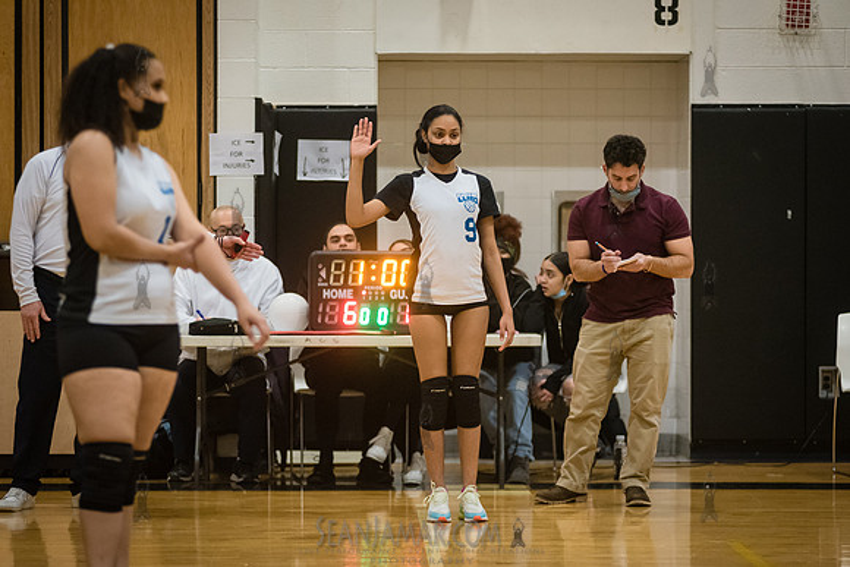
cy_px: 284
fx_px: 3291
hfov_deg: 14.7
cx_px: 425
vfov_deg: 9.9
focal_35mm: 139
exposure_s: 1/400
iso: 5000
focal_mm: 135
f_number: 3.2
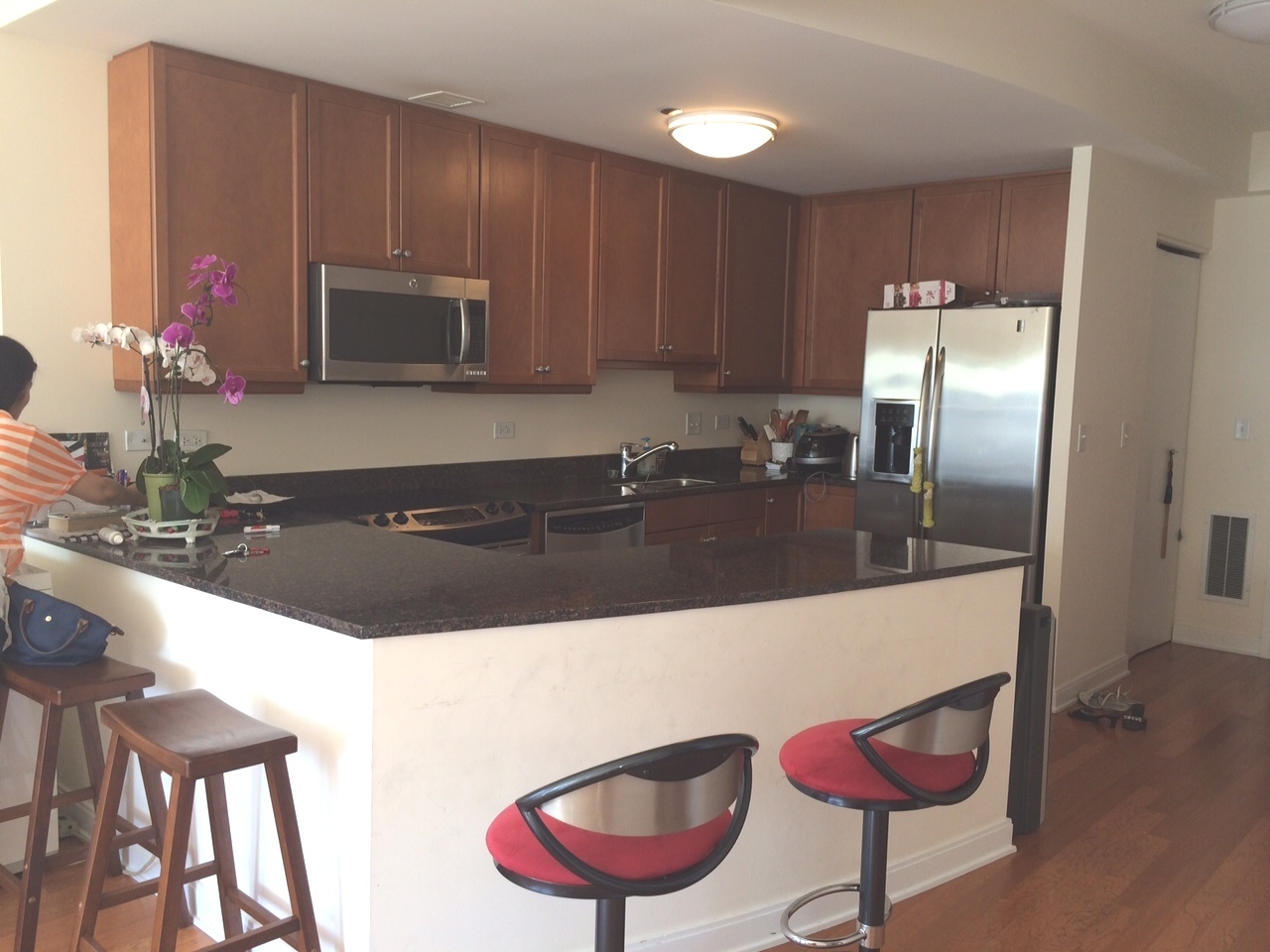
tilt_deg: -6.3
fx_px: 1064
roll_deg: -1.6
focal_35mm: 29
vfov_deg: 48.2
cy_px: 476
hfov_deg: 61.7
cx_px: 635
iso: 40
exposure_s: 1/40
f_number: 2.2
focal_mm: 4.15
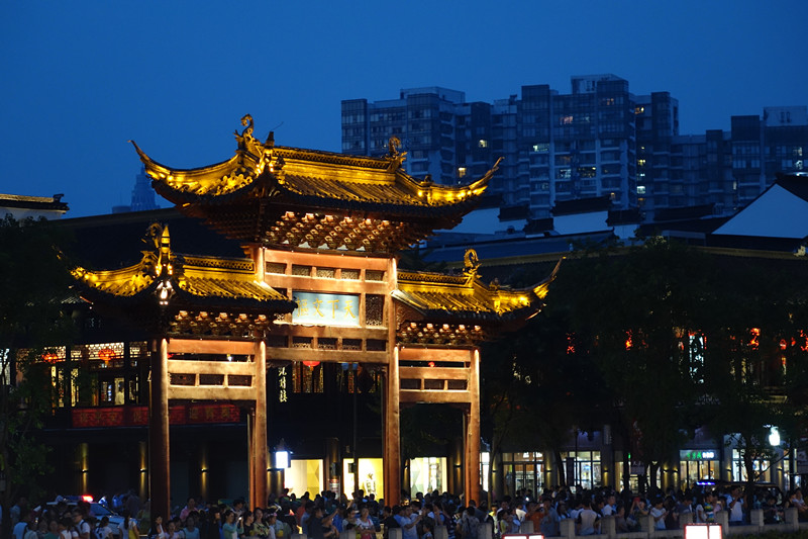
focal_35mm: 135
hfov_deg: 15.2
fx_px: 3029
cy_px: 270
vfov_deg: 10.2
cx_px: 404
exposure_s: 1/25
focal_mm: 49.44
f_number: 2.8
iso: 800
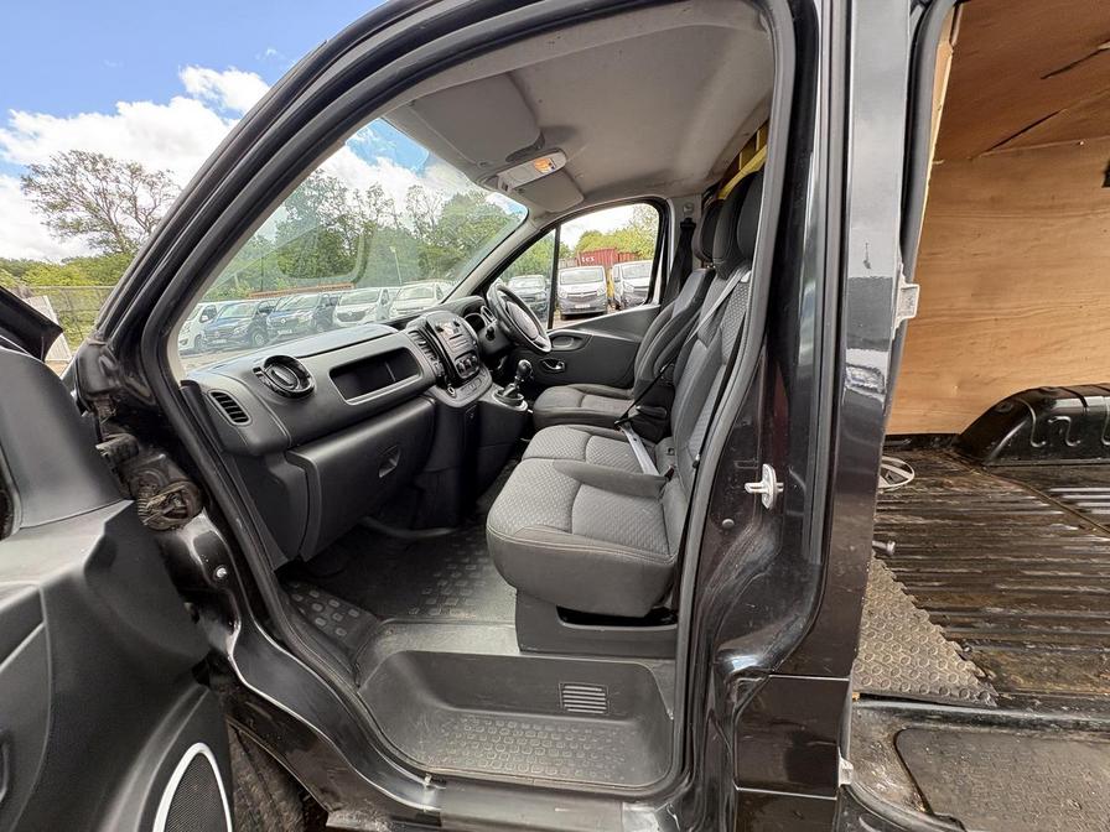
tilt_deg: -15.2
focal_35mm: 14
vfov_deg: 85.7
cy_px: 416
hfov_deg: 102.1
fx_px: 449
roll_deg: +1.6
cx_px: 555
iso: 64
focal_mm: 2.22
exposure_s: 1/106
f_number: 2.2
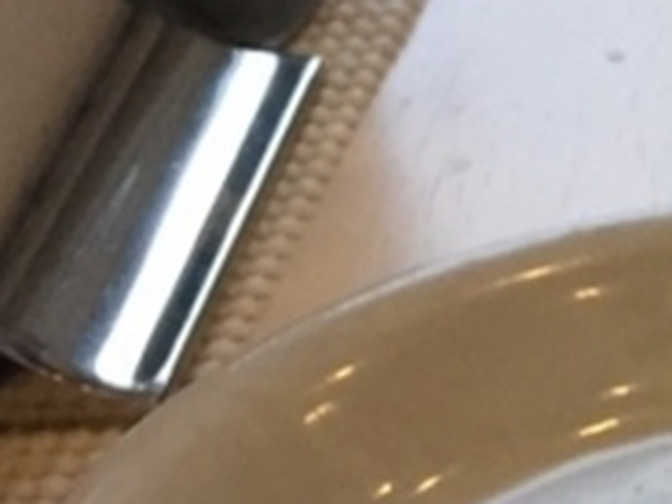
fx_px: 3125
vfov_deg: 9.0
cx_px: 1760
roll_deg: -0.3
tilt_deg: -40.6
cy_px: 709
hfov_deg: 10.2
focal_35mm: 161
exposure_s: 1/30
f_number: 2.2
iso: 50
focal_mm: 4.15
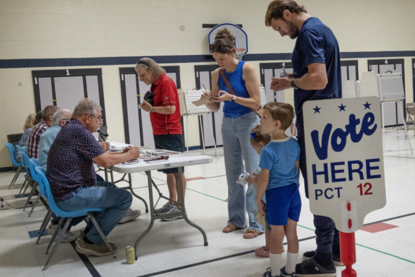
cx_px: 208
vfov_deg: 32.6
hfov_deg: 47.4
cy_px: 138
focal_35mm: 41
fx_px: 473
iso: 1250
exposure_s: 1/100
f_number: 4.5
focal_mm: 15.28
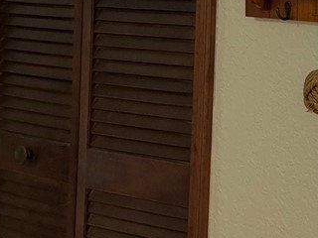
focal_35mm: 120
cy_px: -6
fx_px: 1102
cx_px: 405
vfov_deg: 12.2
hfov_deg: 15.7
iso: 200
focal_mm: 6.76
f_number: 1.78
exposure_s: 1/120
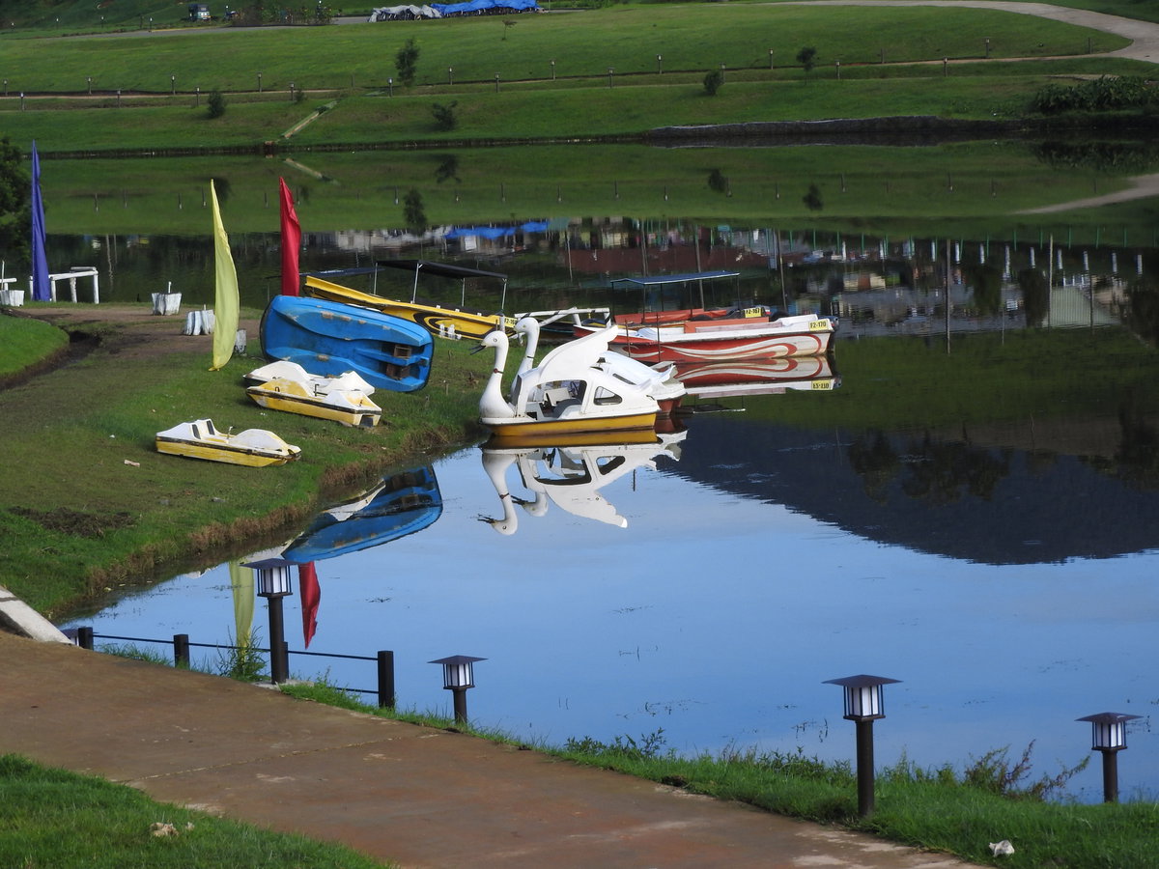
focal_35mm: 150
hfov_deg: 13.2
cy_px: 434
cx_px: 580
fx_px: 5022
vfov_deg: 9.9
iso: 100
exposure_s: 1/400
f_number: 5.2
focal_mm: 26.9
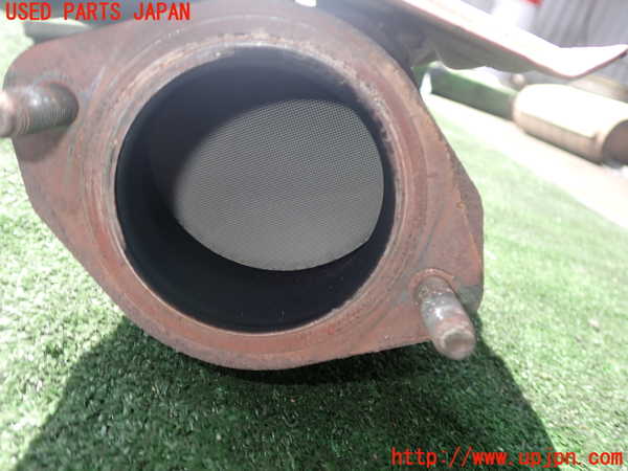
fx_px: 544
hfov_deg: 60.0
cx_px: 314
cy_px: 236
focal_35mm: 30
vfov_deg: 46.8
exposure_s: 1/30
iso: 100
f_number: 6.3
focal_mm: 5.4
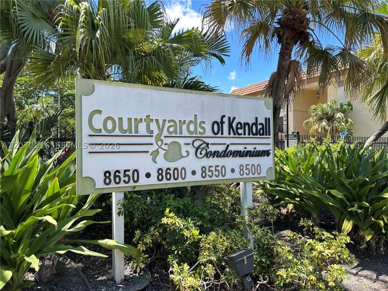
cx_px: 194
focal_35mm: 26
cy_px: 146
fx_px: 291
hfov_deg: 67.3
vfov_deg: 53.1
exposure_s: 1/625
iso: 50
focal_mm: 5.7
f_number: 1.5
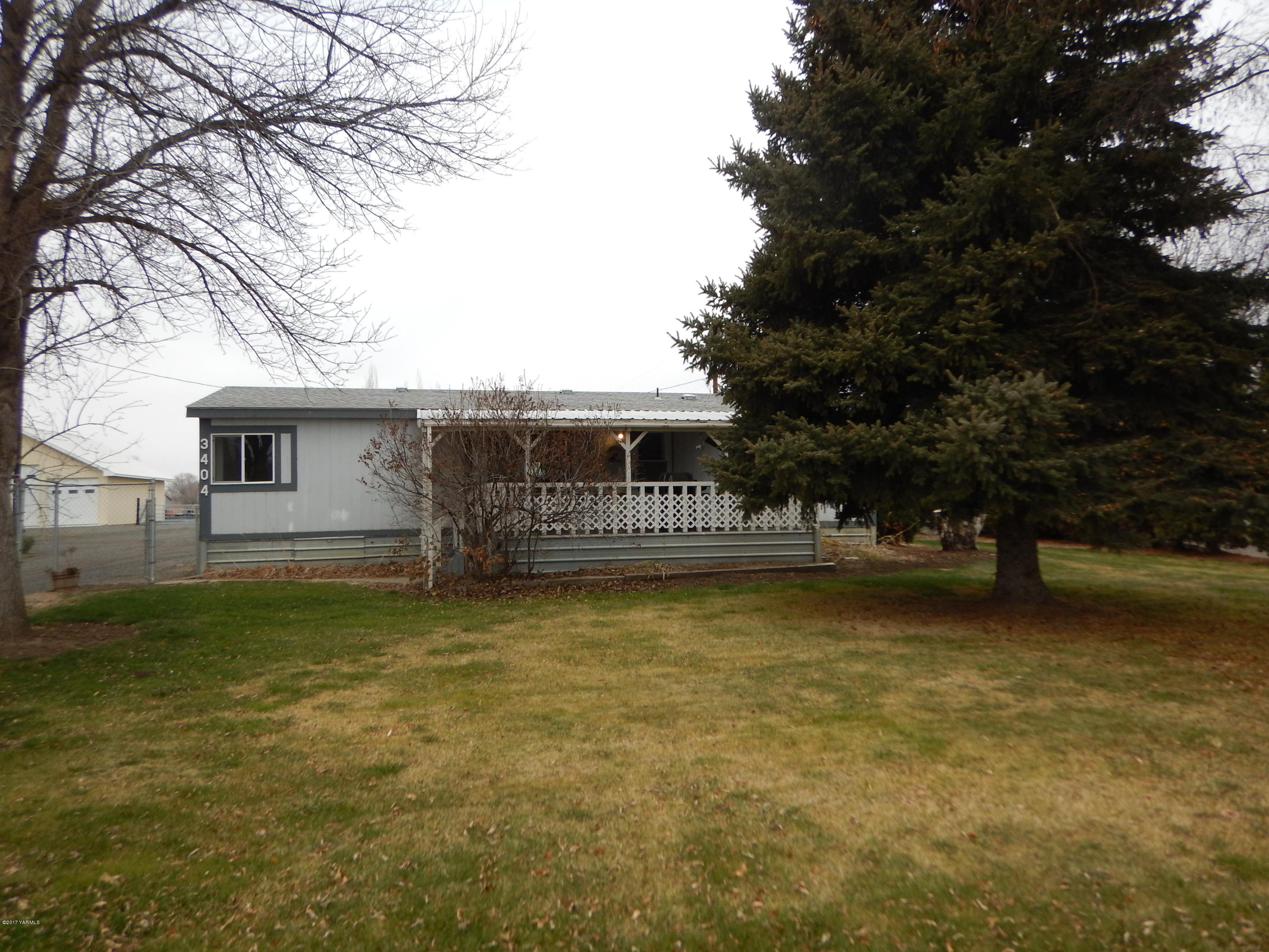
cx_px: 634
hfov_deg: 71.6
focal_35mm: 24
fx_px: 880
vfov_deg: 56.8
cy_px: 476
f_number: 2.8
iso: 125
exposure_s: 1/320
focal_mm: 4.3
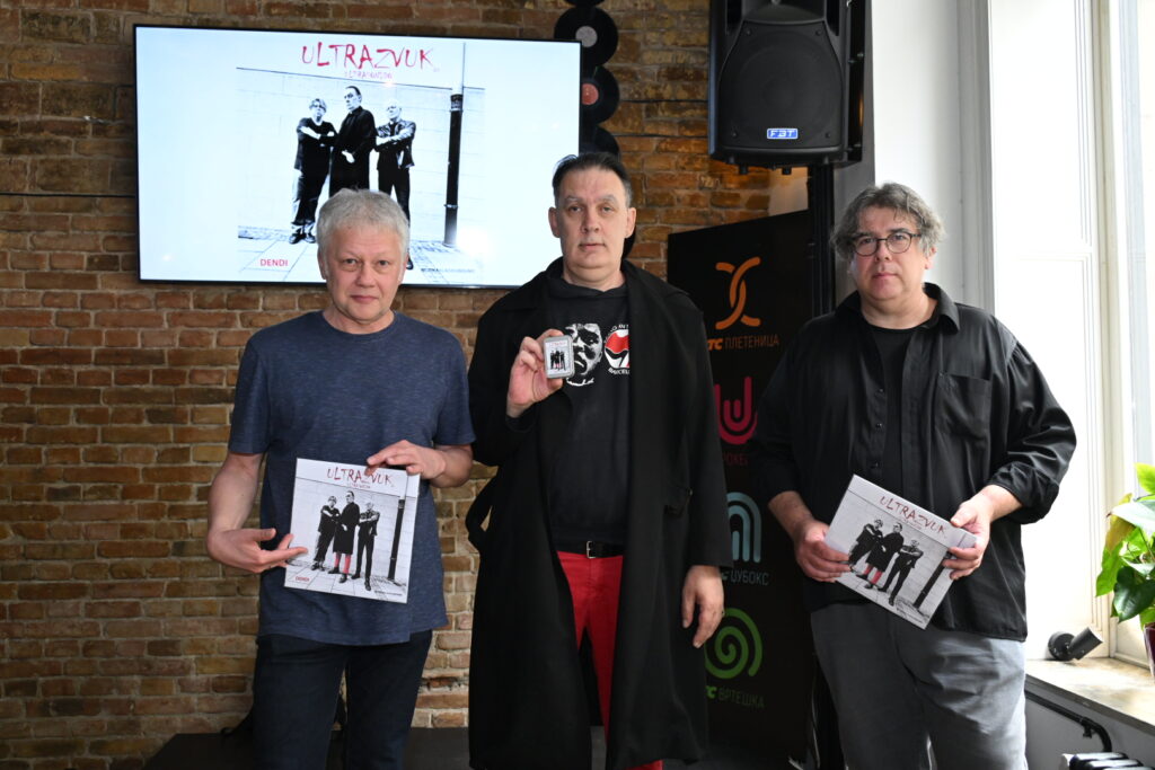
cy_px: 385
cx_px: 578
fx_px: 1075
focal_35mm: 34
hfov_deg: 56.5
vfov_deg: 39.4
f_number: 6.3
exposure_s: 1/160
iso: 3200
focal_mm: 33.5
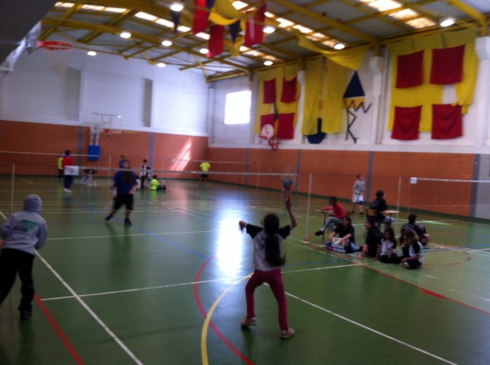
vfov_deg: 40.6
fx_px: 495
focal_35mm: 35
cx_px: 245
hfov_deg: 52.7
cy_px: 182
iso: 80
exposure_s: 1/17
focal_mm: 3.85
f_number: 2.8
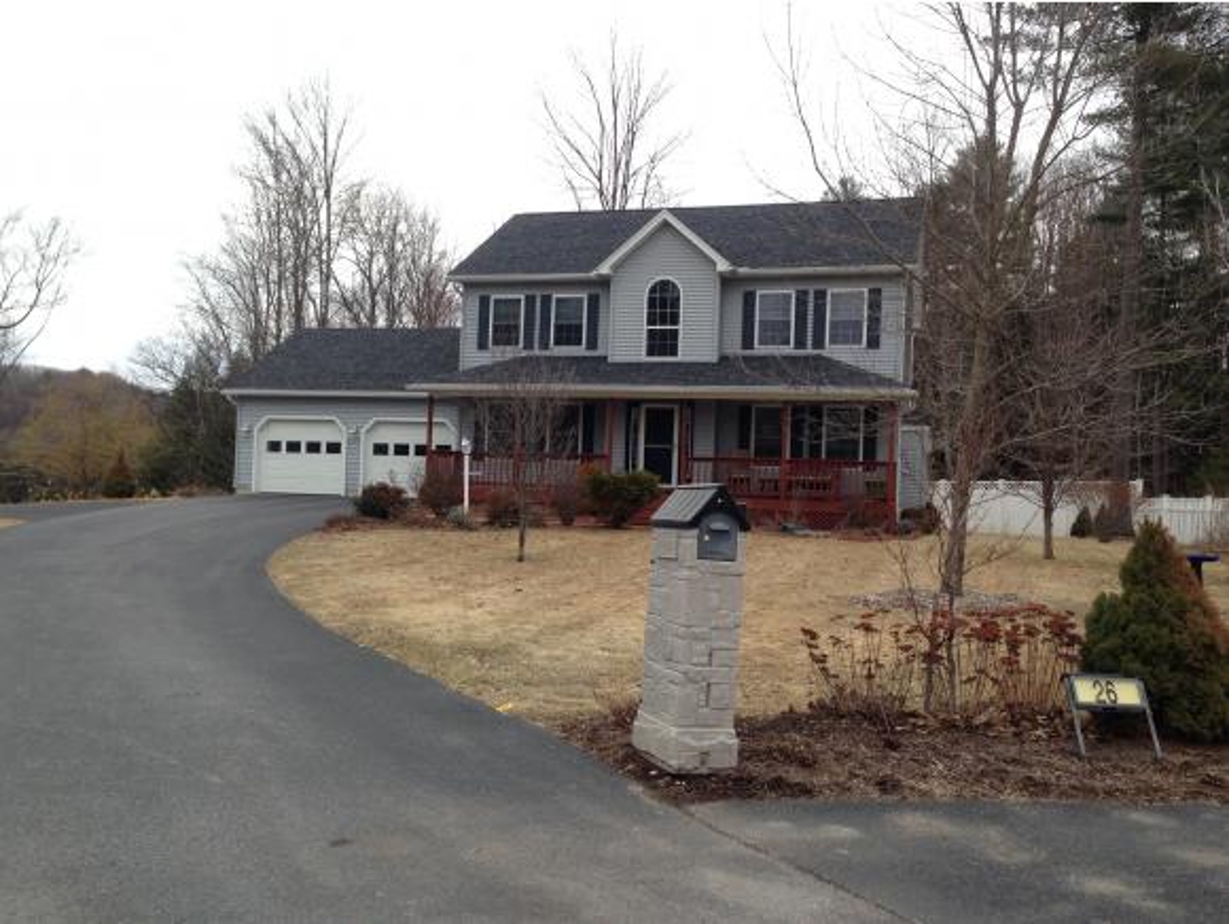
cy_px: 462
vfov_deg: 43.0
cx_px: 614
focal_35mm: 33
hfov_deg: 55.3
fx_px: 1173
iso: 50
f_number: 2.4
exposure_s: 1/234
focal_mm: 4.12
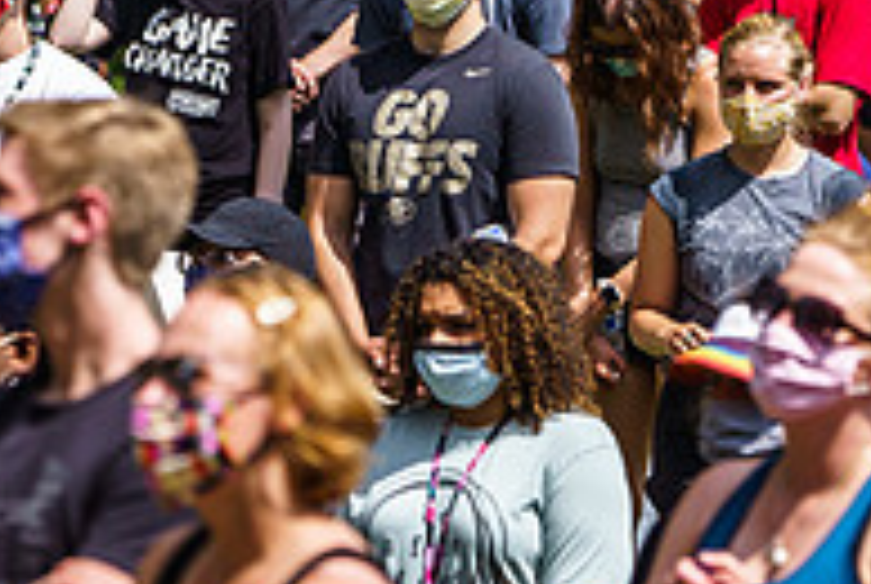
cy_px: 119
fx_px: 14466
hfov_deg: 3.4
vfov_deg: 2.3
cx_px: 332
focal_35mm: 597
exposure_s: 1/1250
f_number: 5
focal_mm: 200
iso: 320
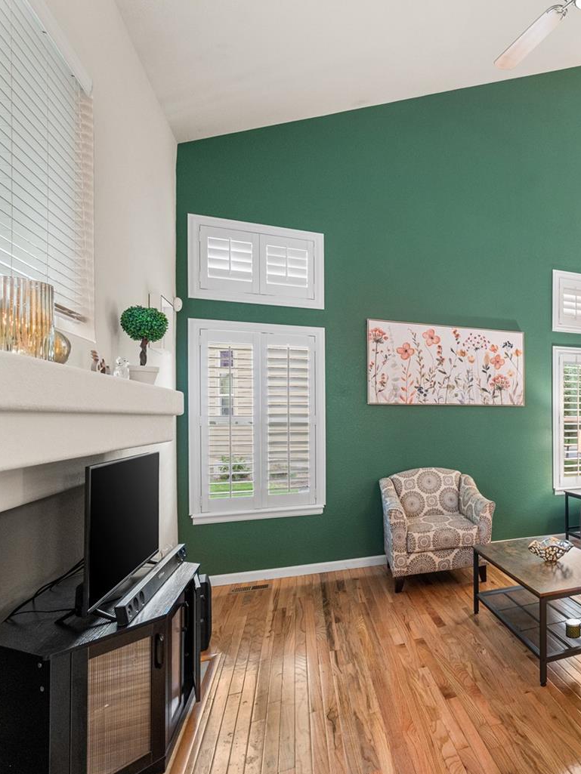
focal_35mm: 21
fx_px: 470
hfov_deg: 53.1
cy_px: 396
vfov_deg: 79.0
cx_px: 552
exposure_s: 1/2
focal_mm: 14
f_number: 8
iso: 800
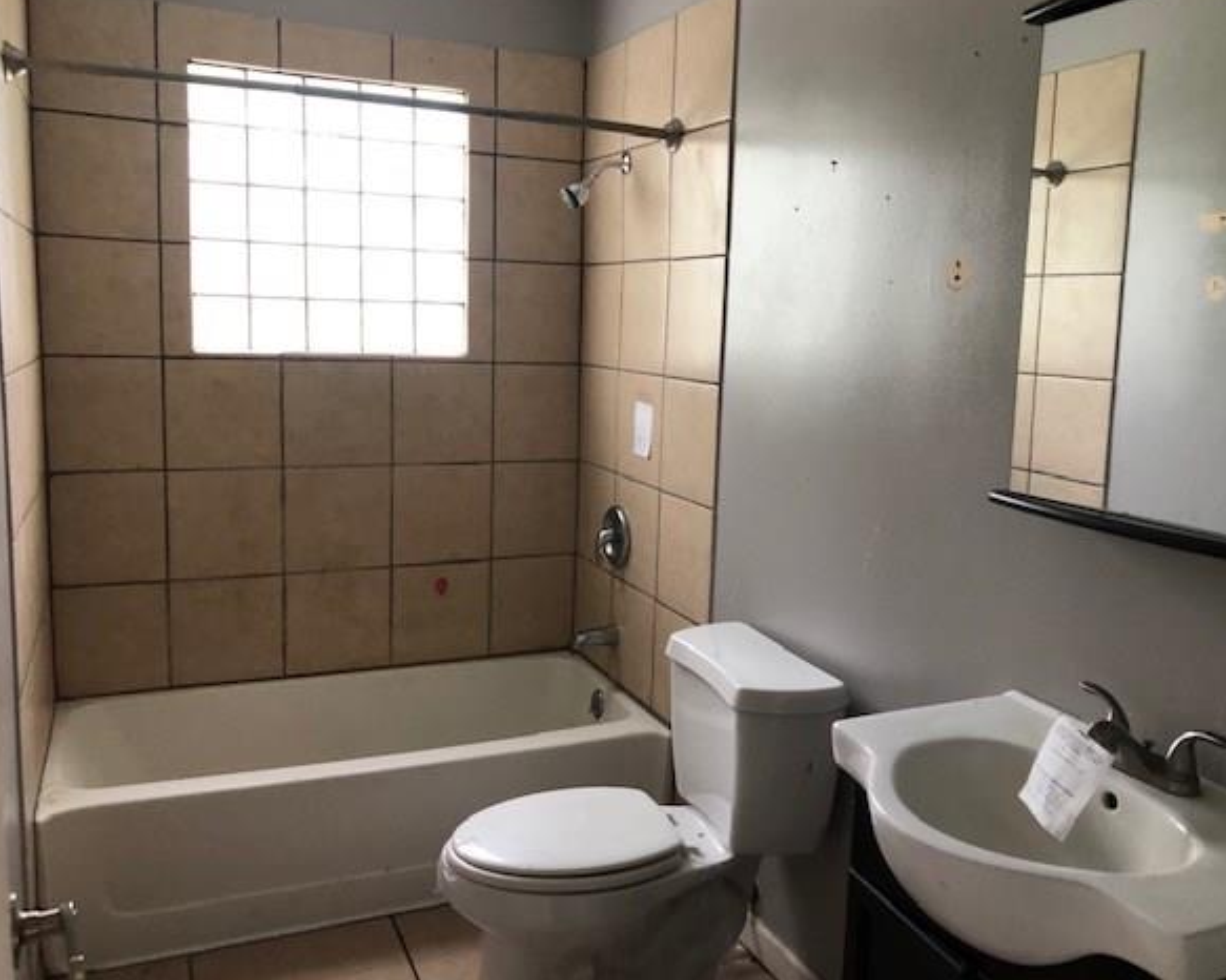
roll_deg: -0.9
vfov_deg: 48.5
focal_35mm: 30
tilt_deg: -9.4
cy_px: 477
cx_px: 658
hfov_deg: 58.7
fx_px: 1088
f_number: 1.8
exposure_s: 1/15
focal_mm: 3.99
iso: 50
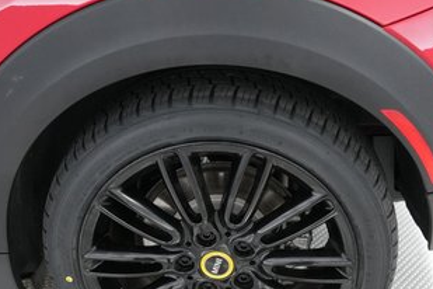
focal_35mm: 58
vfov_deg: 23.0
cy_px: 233
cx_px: 217
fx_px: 698
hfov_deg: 34.5
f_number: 2.8
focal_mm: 28
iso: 5000
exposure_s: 1/250
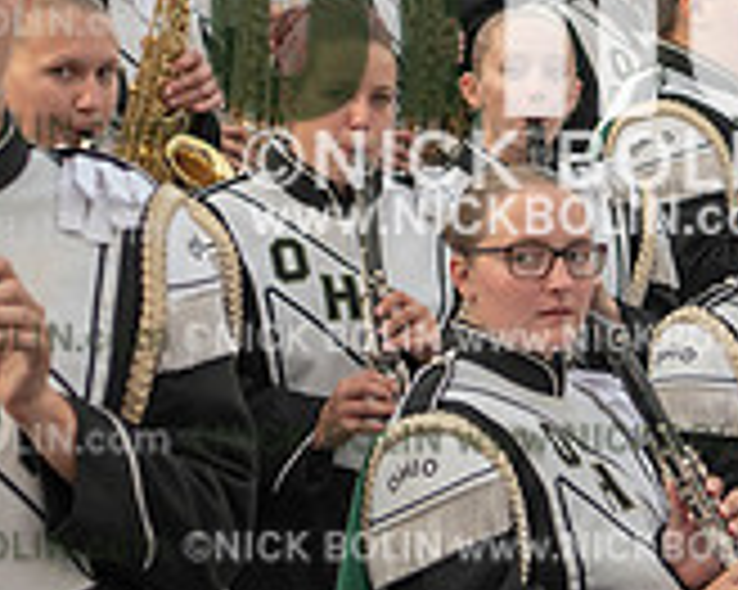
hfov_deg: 12.1
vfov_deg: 9.7
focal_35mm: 159
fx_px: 3471
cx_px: 526
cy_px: 25
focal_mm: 48
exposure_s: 1/800
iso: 800
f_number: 3.2
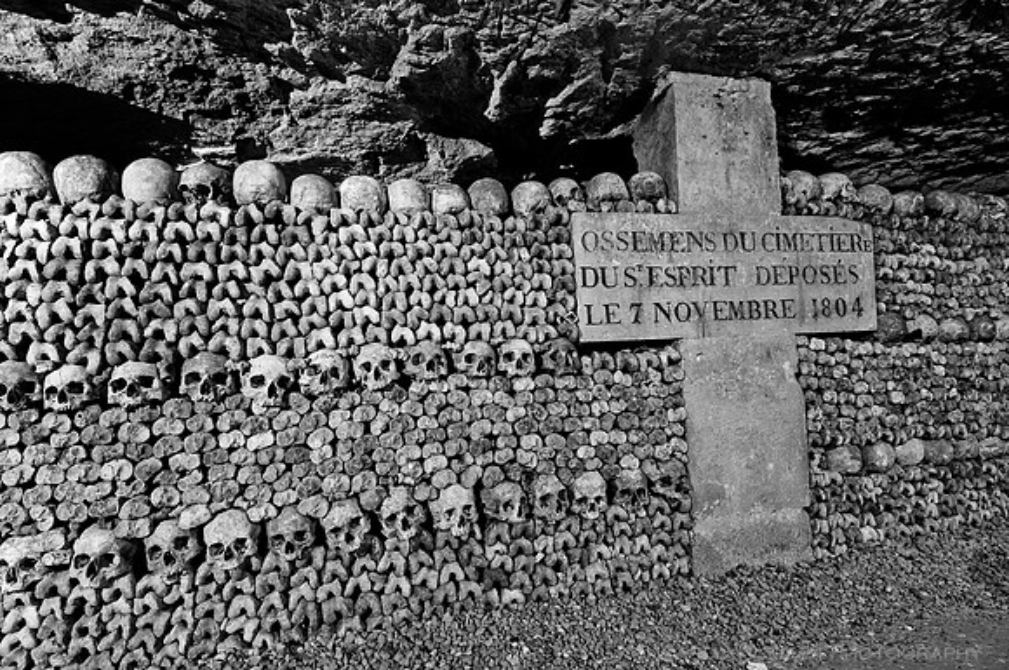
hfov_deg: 90.1
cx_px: 504
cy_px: 335
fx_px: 504
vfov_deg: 67.2
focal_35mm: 18
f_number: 8
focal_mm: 12
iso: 200
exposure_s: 2
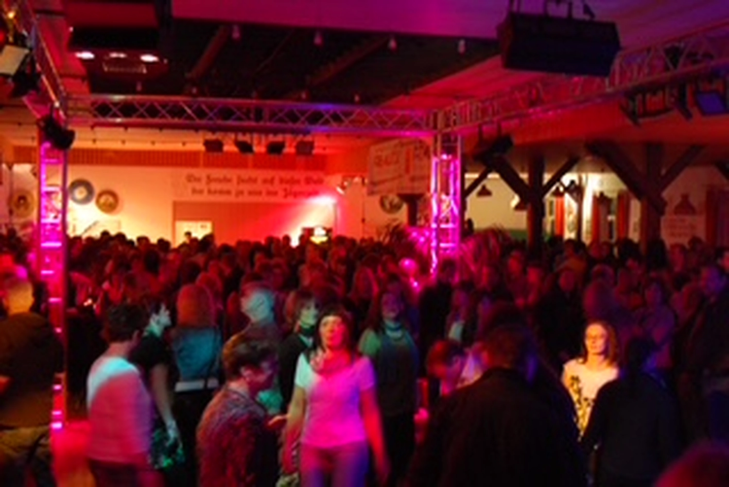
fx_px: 973
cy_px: 244
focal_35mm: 48
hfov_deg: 41.1
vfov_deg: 28.1
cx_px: 364
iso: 1100
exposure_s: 1/8
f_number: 4.5
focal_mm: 32
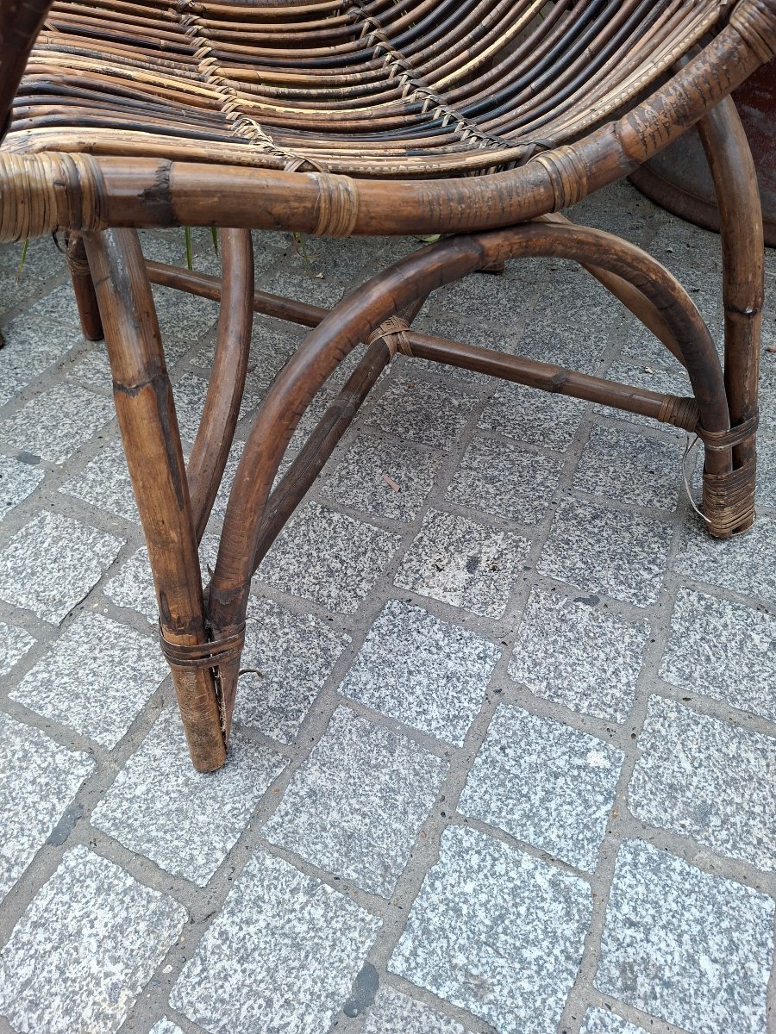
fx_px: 687
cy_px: 517
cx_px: 388
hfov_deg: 58.9
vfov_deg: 73.9
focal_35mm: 23
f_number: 1.8
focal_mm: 5.54
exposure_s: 1/100
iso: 160
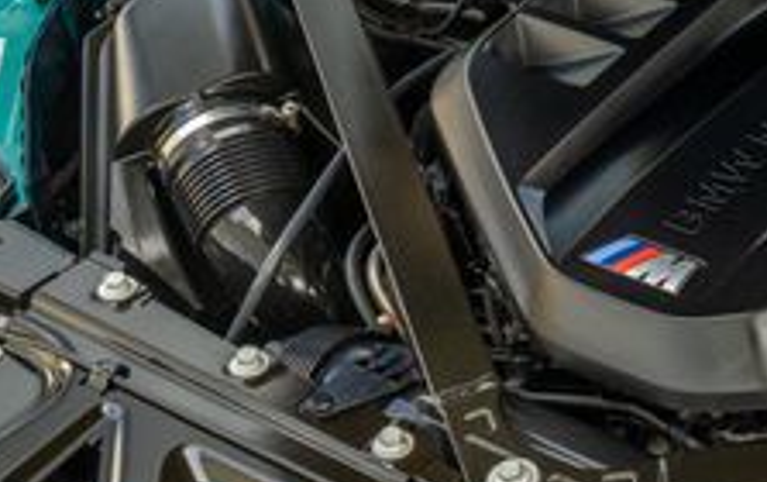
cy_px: 418
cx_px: 974
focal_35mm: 108
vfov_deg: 12.1
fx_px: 2260
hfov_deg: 18.1
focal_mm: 31
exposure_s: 1/80
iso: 640
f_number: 8
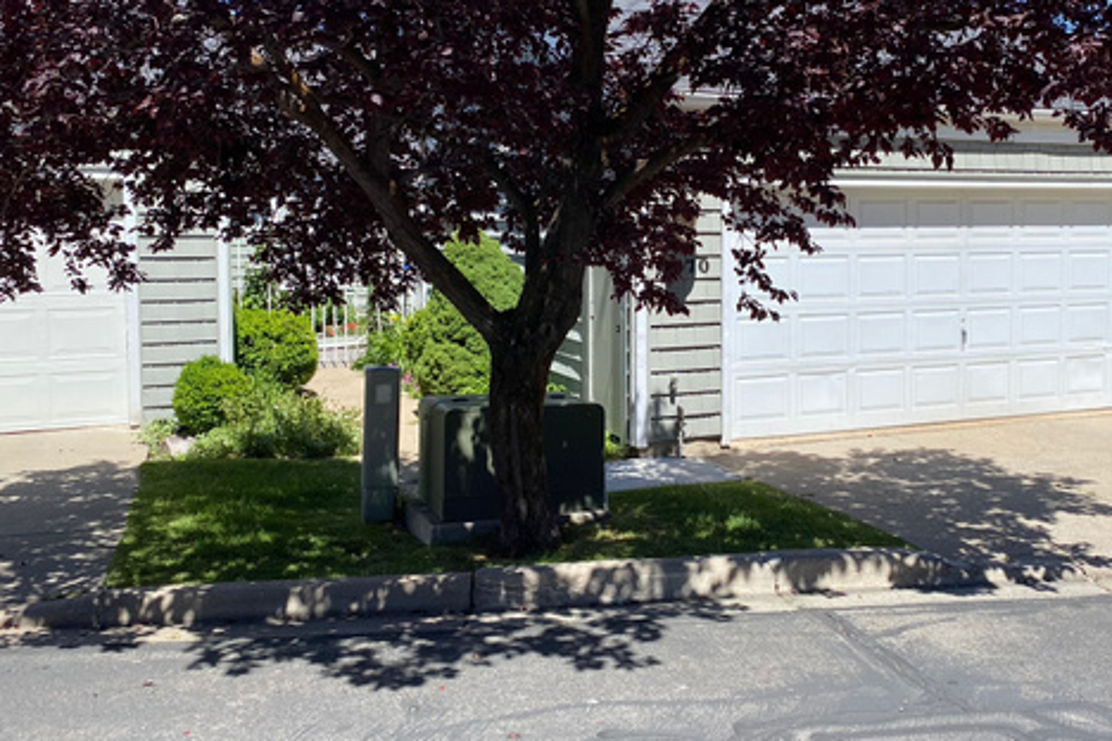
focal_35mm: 37
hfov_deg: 51.5
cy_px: 306
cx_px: 675
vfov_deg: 35.8
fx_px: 1143
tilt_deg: -4.1
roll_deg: -0.8
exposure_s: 1/2358
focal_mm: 4.25
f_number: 1.8
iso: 32
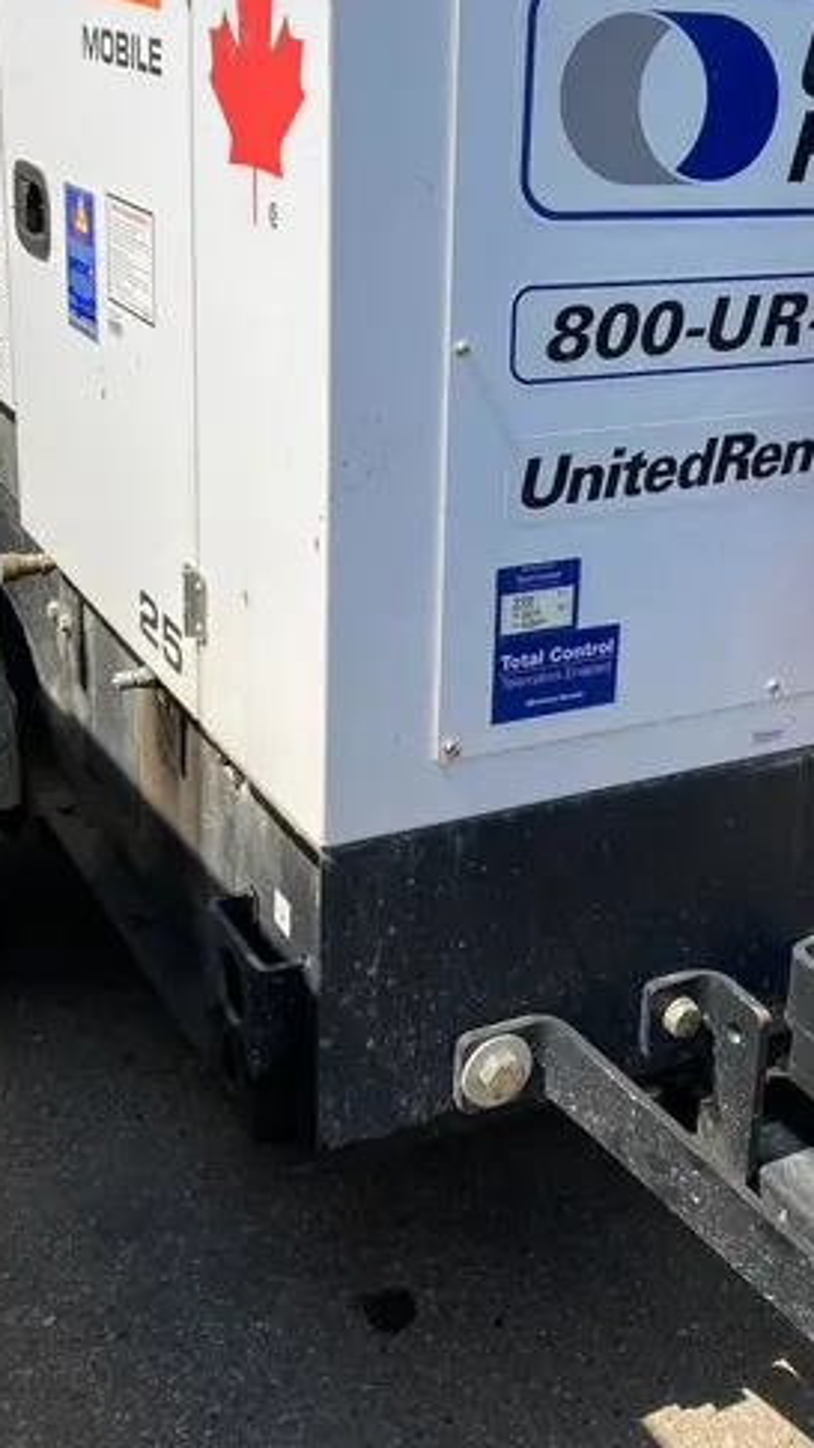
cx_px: 590
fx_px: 1767
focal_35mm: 46
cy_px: 562
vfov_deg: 44.3
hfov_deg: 25.7
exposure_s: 1/1919
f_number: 1.8
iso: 20
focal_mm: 3.99
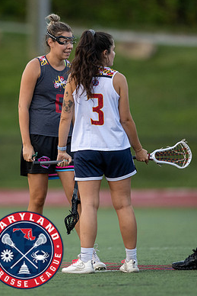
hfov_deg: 1.8
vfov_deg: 2.6
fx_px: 6413
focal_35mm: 782
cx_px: 49
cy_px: 131
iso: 1250
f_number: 2.8
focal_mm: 400
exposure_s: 1/1250
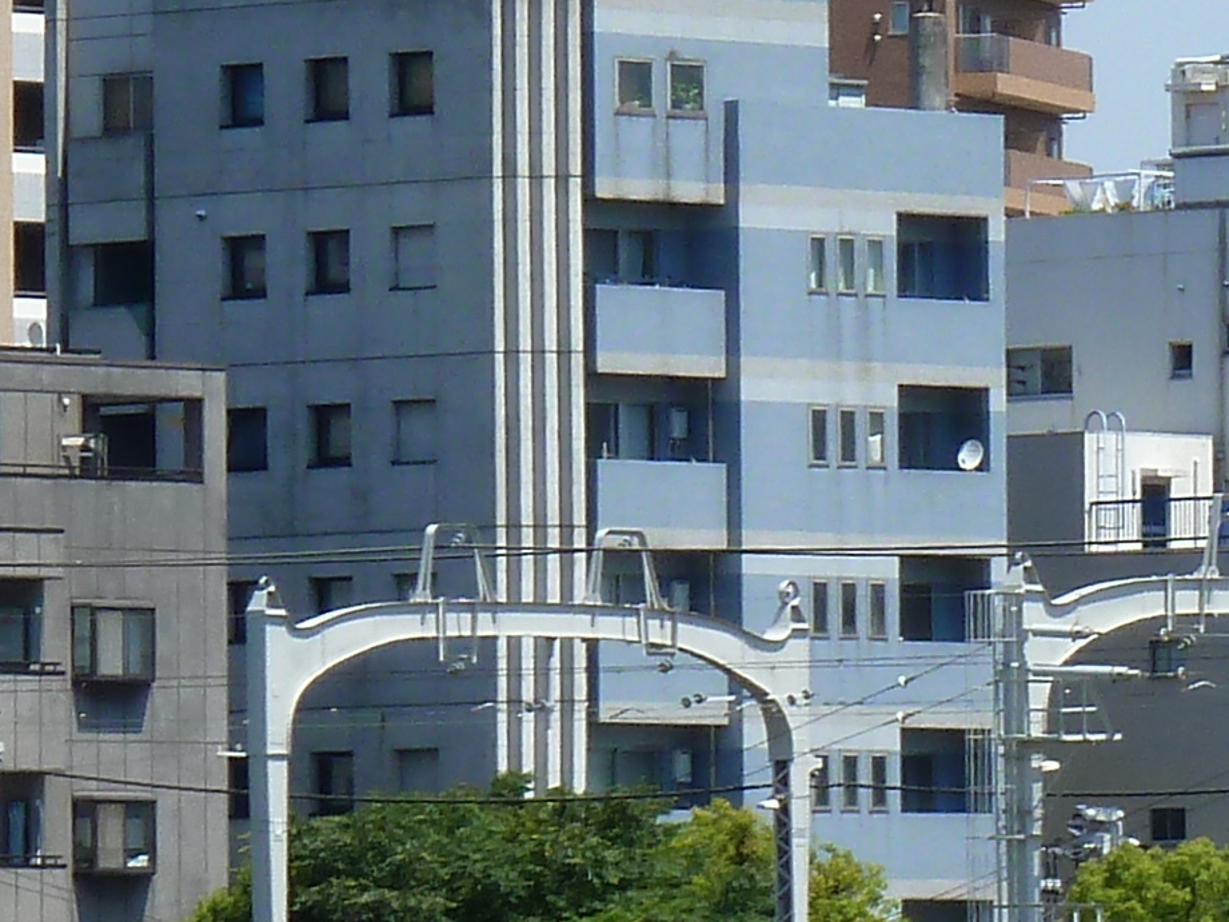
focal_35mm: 482
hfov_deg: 4.1
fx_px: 17115
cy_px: 588
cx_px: 2373
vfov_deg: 3.1
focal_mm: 18.2
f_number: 4.4
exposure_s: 1/400
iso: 80
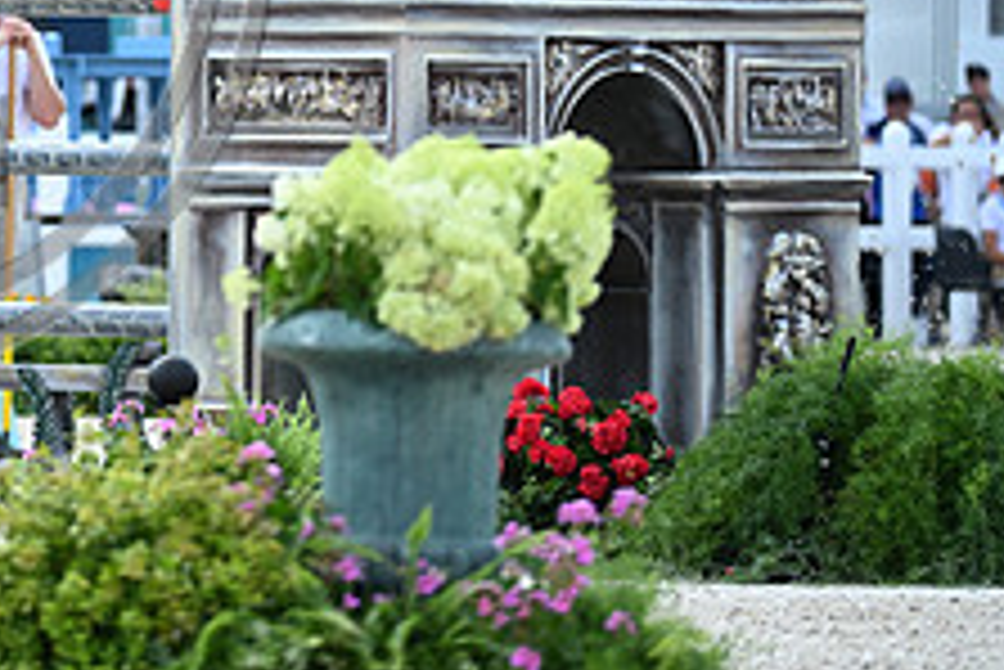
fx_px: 18139
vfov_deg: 2.1
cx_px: -243
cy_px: -133
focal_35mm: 650
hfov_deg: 3.2
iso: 500
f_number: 5
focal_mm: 250
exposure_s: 1/1250
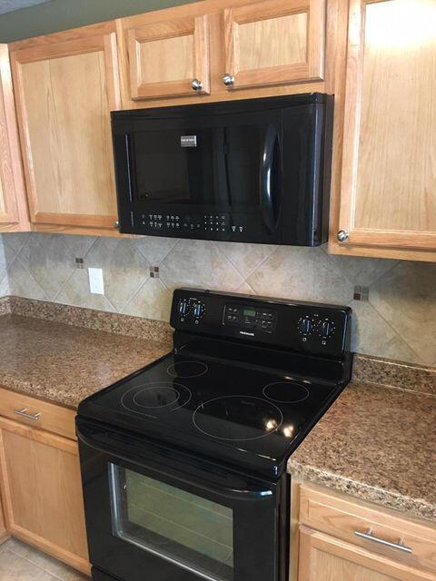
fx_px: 487
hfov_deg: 48.2
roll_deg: -0.1
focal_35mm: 29
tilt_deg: -14.9
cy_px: 290
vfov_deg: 61.7
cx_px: 218
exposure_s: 1/10
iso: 100
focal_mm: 4.15
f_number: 2.2
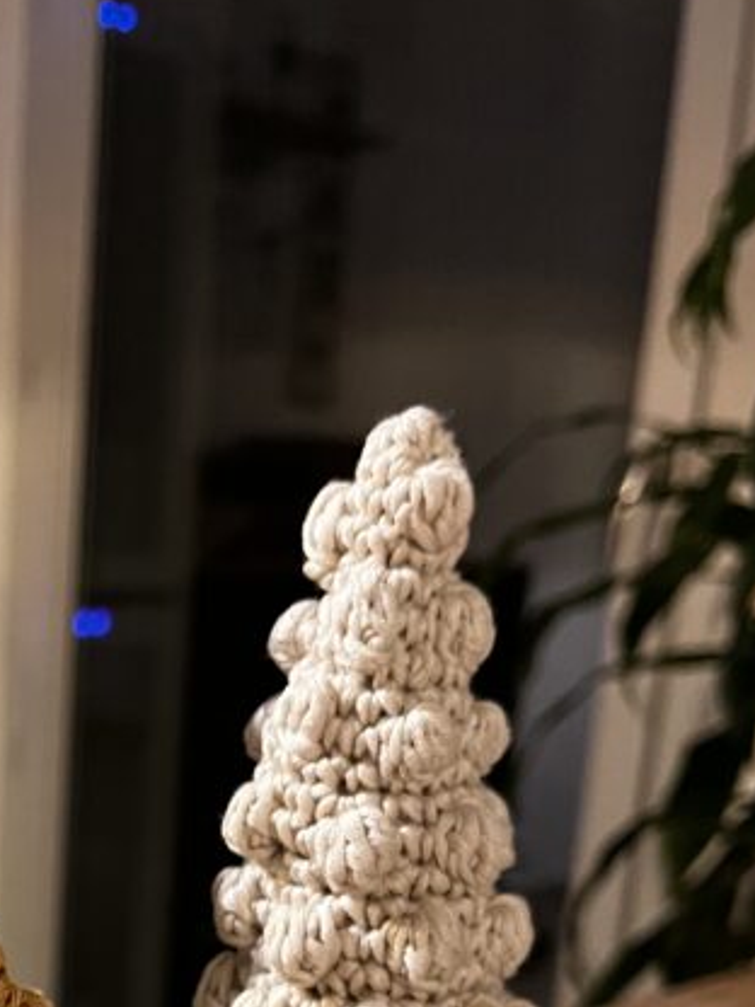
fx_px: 1861
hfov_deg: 21.9
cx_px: -36
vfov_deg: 27.5
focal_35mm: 64
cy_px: 1126
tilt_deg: -17.8
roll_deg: -0.6
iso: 320
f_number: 1.6
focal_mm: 5.1
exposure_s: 1/50
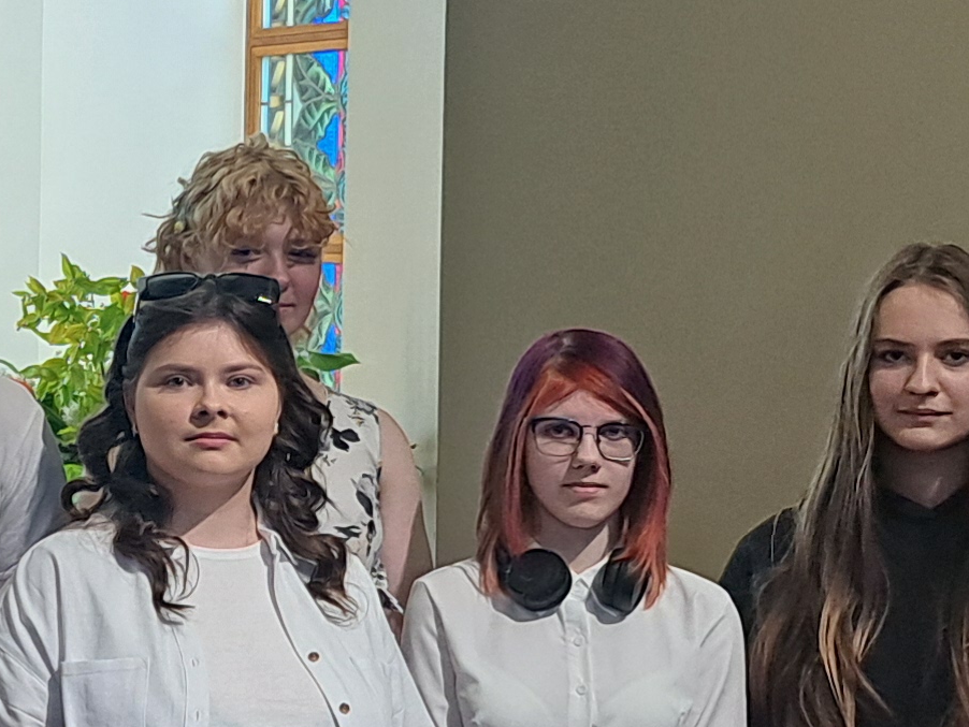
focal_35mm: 123
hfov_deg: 15.1
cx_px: -379
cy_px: 470
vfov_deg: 12.0
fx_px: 3444
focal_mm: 5.23
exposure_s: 1/50
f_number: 1.8
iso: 100
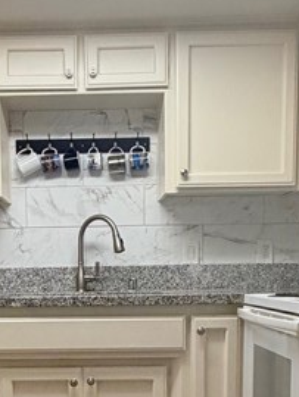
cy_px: 343
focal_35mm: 53
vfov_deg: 34.5
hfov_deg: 27.3
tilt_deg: -6.3
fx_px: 609
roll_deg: +1.3
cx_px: 82
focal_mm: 2.22
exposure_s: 1/120
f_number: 2.2
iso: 200
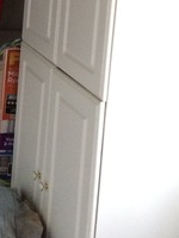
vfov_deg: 20.2
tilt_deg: -11.4
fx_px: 641
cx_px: -88
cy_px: -20
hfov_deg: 14.8
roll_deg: -1.3
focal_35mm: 93
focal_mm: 4.15
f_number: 2.2
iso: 320
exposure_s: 1/25
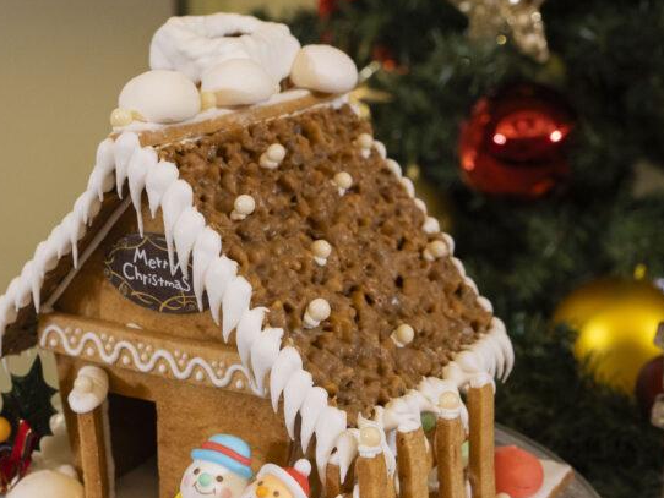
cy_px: 330
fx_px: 1305
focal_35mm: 68
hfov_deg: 28.3
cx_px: 202
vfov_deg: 21.6
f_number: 3.5
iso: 800
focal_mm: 18
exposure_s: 1/160
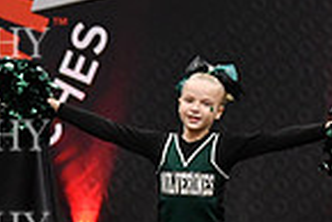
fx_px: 4763
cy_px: 273
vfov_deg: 2.7
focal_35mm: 516
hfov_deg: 4.0
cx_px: -282
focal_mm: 86
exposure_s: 1/800
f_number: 2.8
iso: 4000
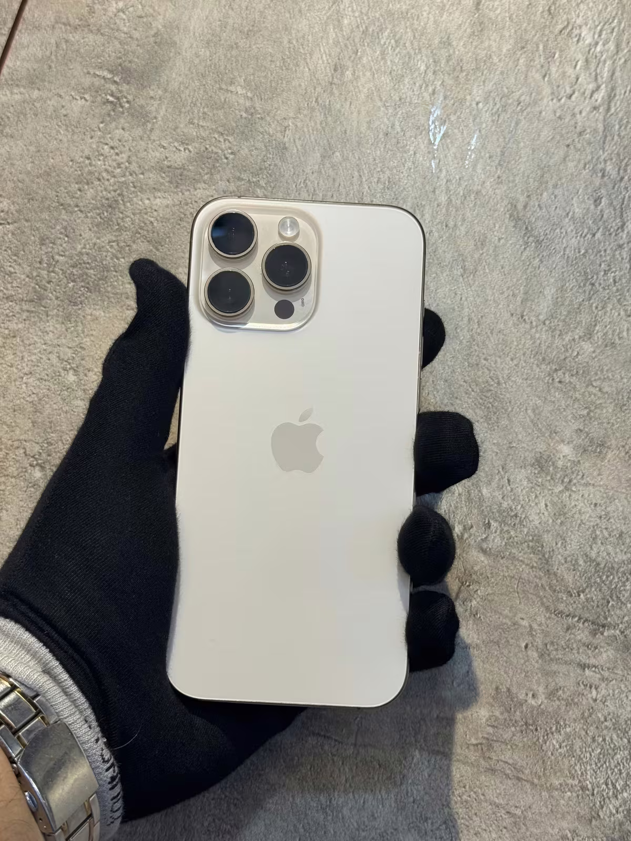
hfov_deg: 30.3
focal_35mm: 48
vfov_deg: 39.7
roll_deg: -18.2
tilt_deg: +8.2
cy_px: 420
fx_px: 1167
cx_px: 316
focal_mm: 6.76
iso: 50
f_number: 1.78
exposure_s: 1/50
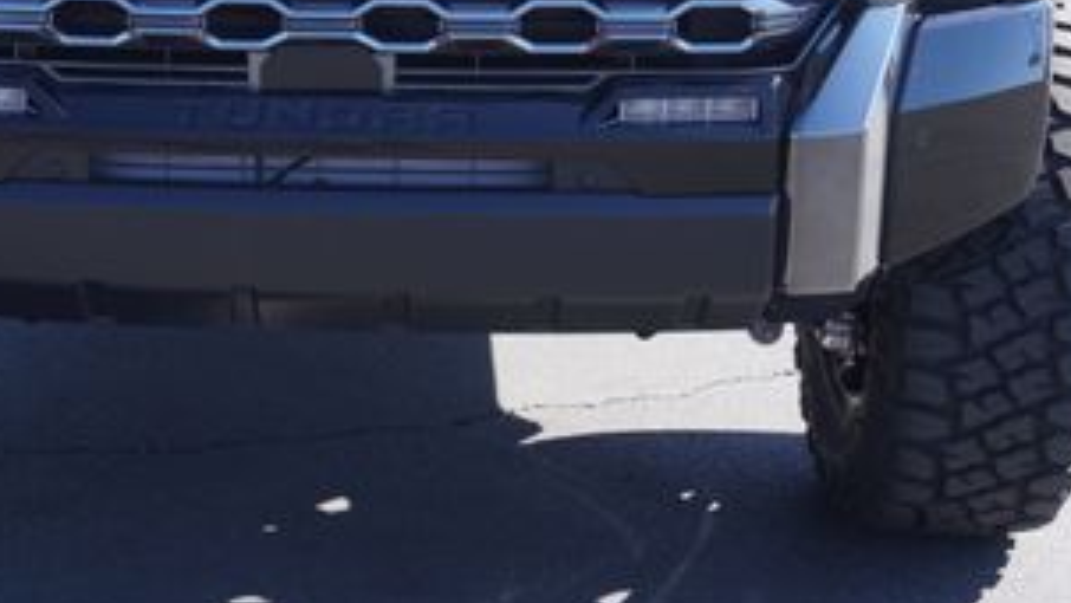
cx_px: 259
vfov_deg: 14.8
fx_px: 2272
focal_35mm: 80
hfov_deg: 26.2
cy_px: -35
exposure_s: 1/125
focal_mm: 24
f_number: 5.6
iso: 100
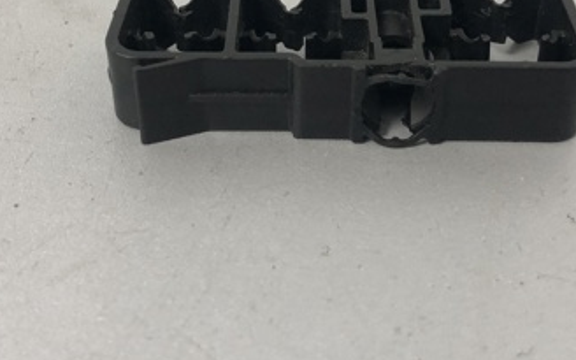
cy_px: 46
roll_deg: +0.9
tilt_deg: -37.5
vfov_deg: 21.9
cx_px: 313
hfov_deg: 35.1
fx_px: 910
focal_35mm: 58
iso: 32
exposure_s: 1/25
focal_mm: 4
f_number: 1.8
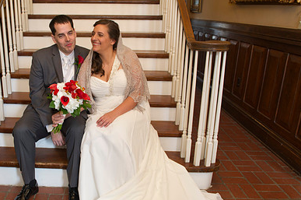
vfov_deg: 36.7
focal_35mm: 36
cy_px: 115
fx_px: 301
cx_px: 90
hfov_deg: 51.7
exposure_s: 1/80
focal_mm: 24
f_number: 4
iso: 800
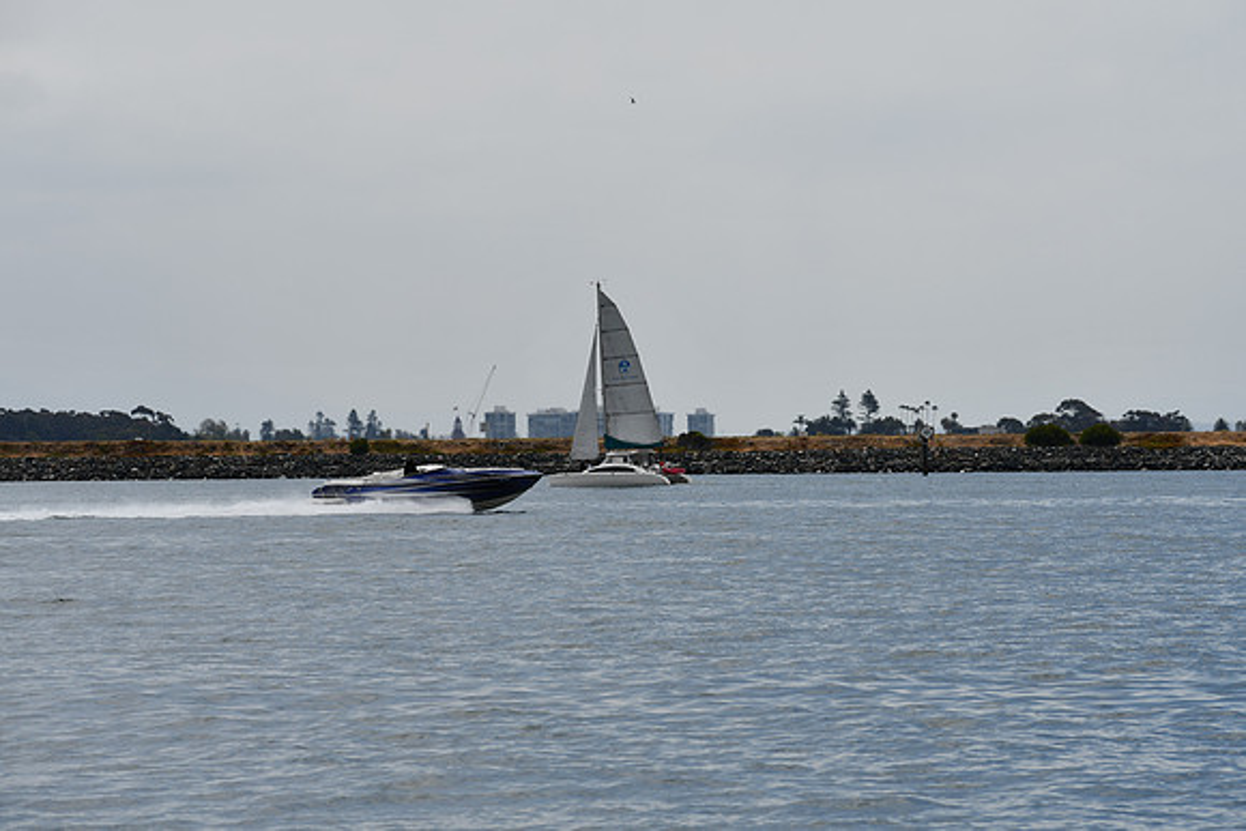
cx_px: 623
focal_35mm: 187
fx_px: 6473
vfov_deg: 7.3
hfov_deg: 11.0
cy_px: 416
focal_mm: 125
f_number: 10
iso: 100
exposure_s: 1/800
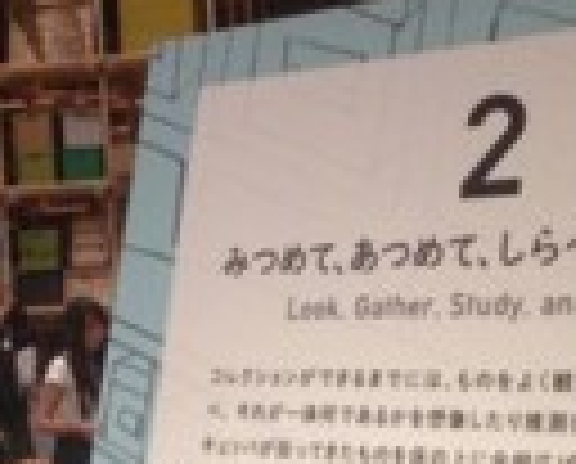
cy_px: 104
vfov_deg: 13.6
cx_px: -76
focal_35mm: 113
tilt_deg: +6.9
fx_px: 1931
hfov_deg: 16.4
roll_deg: +1.5
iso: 200
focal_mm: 4.12
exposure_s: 1/20
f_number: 2.4
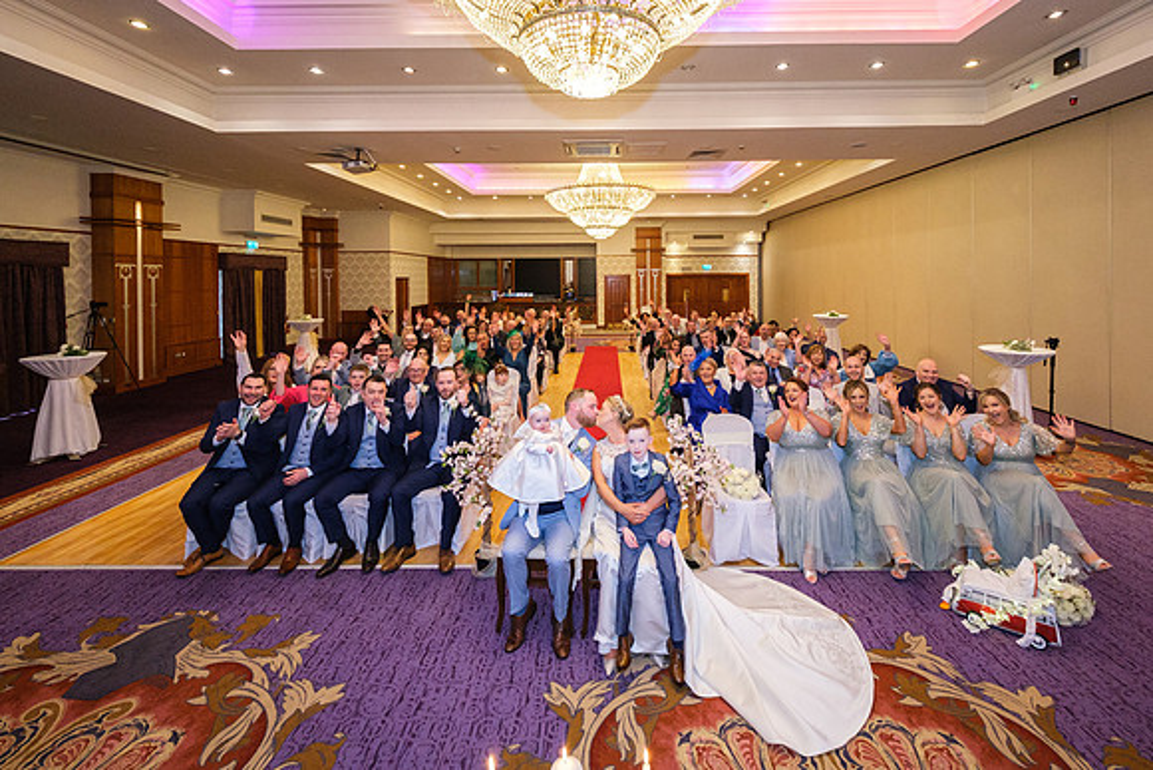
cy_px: 289
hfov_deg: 100.2
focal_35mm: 15
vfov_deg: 75.9
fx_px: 482
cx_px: 595
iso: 1600
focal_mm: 8
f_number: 2.8
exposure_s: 1/125
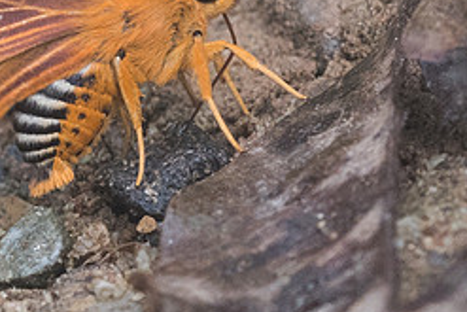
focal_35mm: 1462
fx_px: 18976
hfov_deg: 1.4
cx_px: 127
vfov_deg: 0.9
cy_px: 13
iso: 800
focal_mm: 150
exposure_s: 1/250
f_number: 5.6
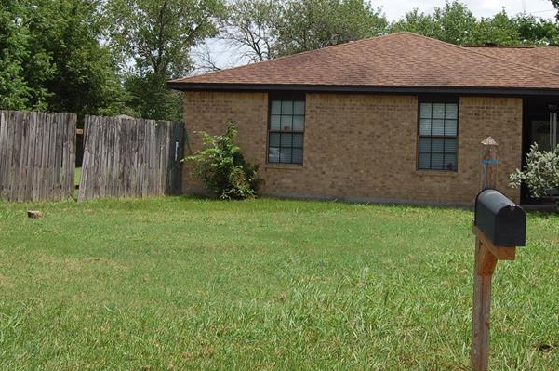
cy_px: 110
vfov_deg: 28.9
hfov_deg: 42.8
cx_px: 299
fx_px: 713
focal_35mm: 46
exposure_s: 1/320
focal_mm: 18
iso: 200
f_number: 9
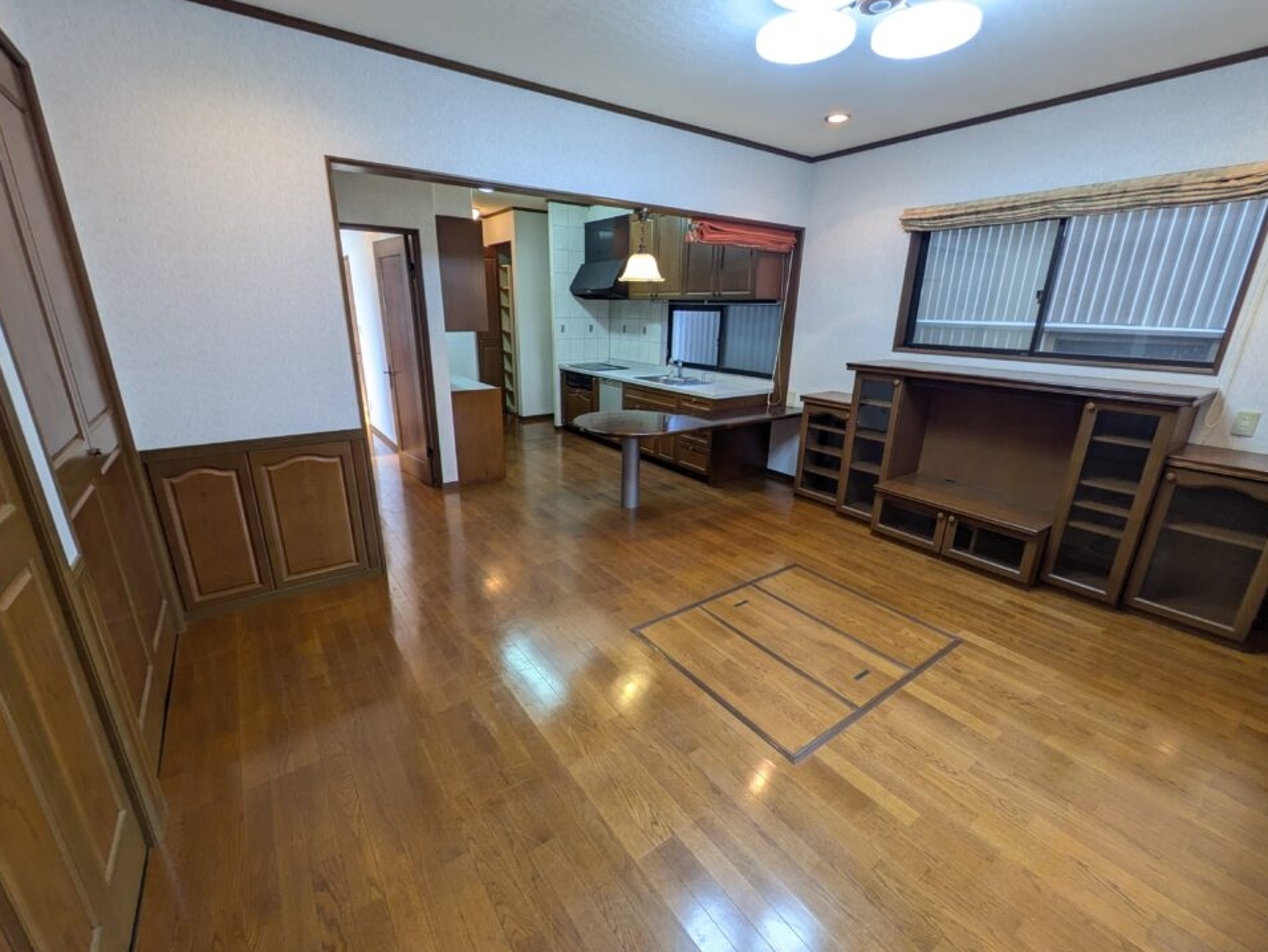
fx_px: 550
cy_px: 479
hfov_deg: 98.1
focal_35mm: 15
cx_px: 627
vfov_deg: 81.8
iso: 133
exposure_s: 1/40
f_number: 2.2
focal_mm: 1.83
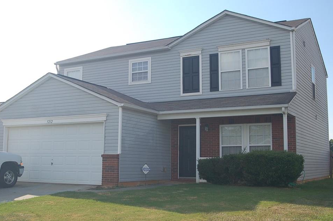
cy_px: 108
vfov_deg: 29.8
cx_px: 162
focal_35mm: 45
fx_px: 416
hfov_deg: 43.6
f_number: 5
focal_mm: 28
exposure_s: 1/500
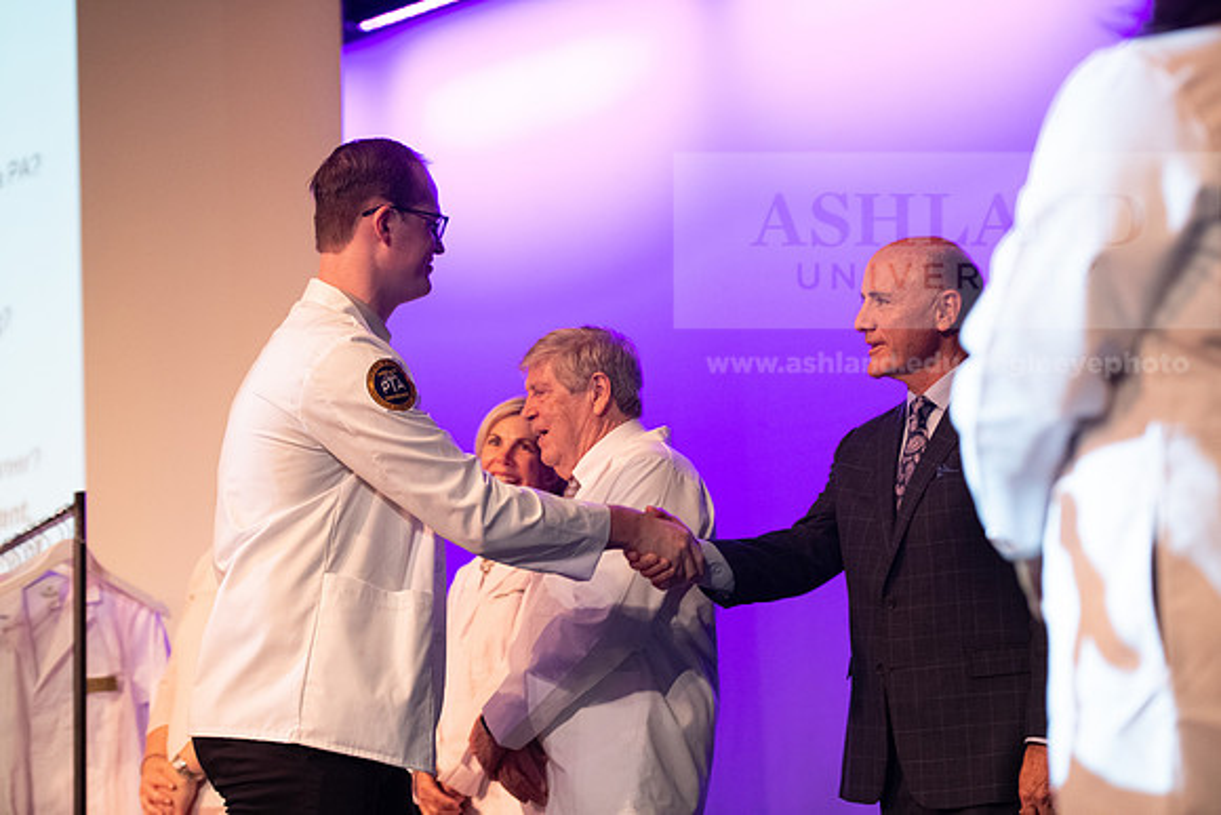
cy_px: 408
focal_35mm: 86
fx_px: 2917
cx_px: 610
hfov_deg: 23.6
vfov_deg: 15.9
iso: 4000
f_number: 3.2
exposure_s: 1/200
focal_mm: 86
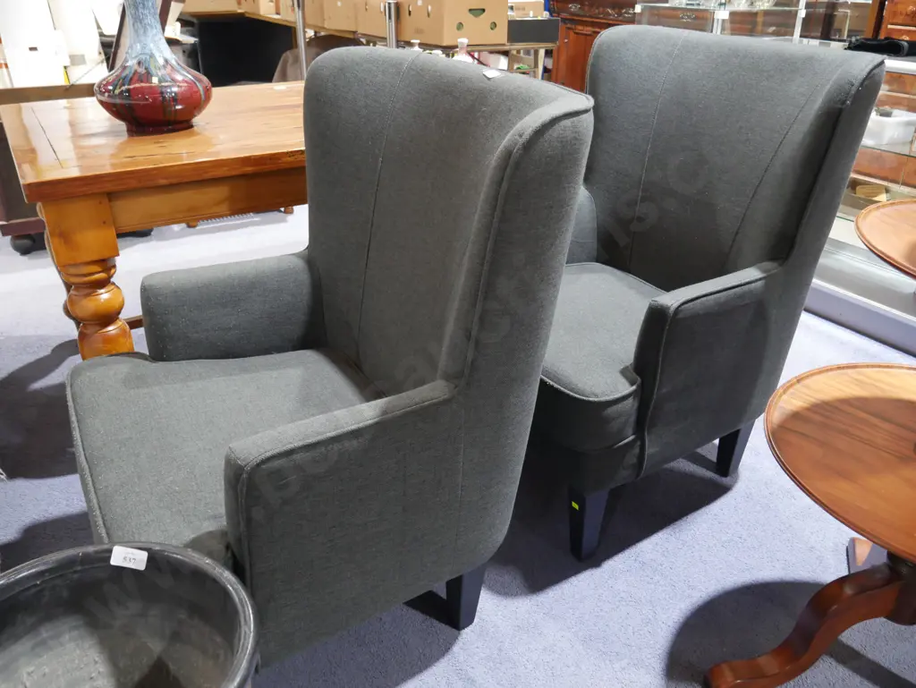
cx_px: 458
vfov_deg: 49.8
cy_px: 344
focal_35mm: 28
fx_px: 741
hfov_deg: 63.4
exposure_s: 1/60
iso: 1600
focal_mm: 14
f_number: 4
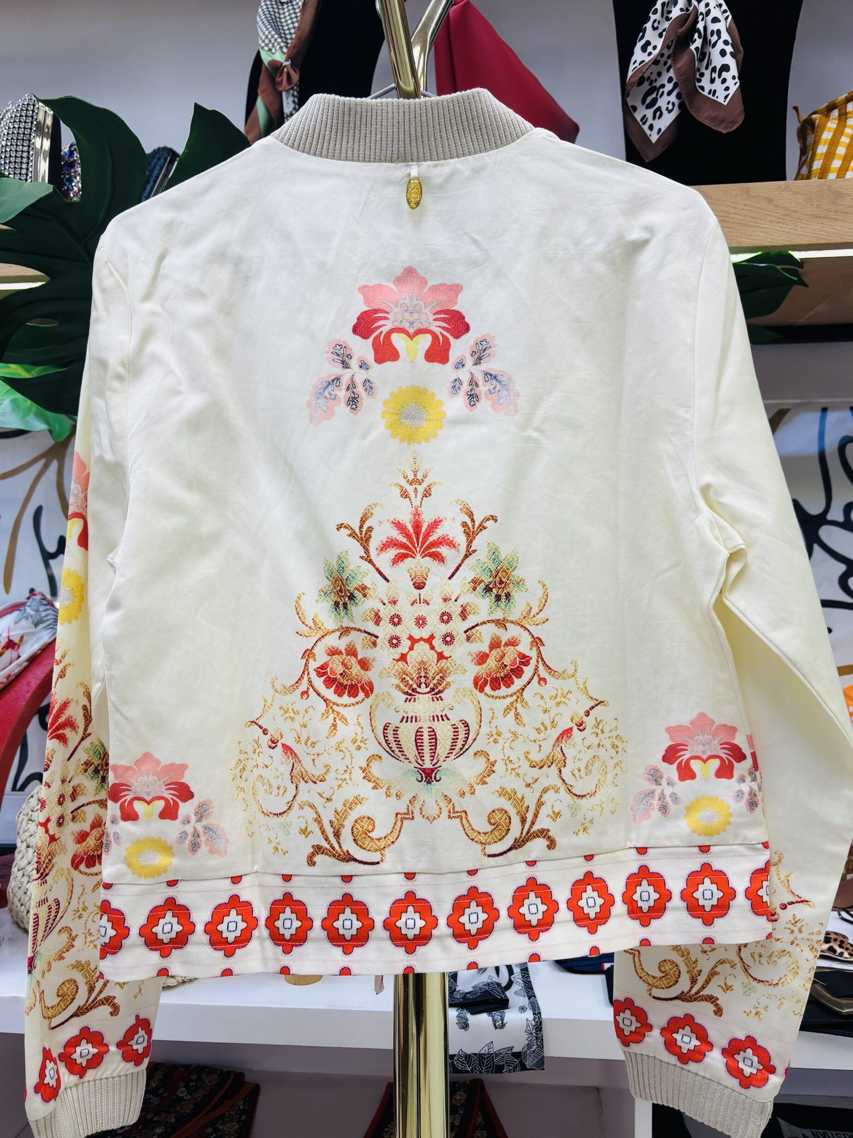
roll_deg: -0.8
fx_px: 887
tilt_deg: -1.3
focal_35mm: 27
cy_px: 570
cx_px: 428
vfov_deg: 65.3
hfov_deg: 51.4
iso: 40
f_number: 1.6
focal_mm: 5.96
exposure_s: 1/100
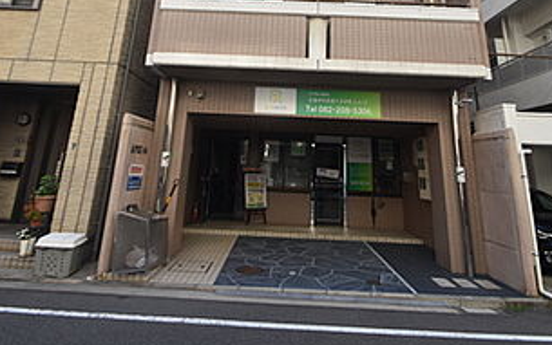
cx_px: 272
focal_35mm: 24
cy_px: 38
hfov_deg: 74.8
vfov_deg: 46.4
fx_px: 361
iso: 200
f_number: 5.6
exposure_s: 1/250
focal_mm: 10
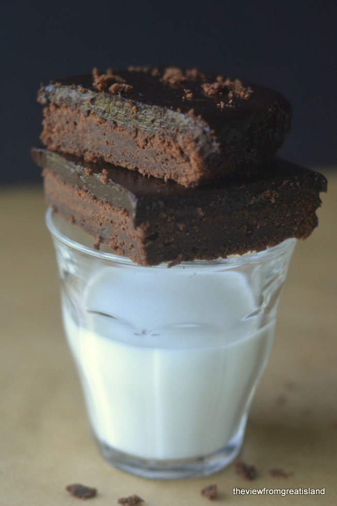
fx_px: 1053
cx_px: 168
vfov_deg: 27.0
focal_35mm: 75
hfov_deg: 18.2
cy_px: 253
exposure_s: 1/500
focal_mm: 50
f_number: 2.8
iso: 1100
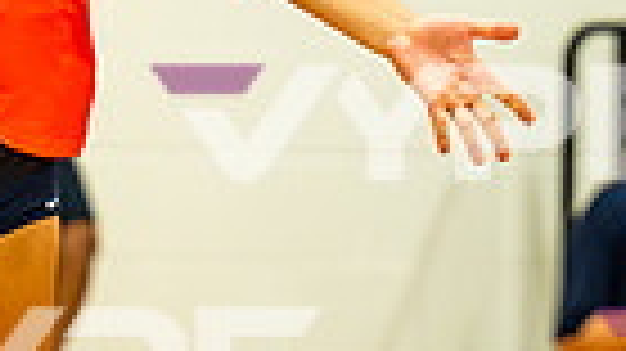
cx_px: 161
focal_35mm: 814
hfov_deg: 2.7
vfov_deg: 1.5
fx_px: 13504
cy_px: -102
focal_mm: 150
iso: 2200
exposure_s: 1/800
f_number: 2.8
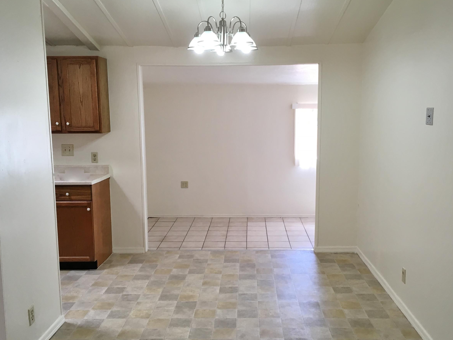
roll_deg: -0.9
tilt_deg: -7.6
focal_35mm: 37
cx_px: 241
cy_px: 178
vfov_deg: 38.7
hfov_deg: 50.1
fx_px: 484
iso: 25
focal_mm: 4.15
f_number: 2.2
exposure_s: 1/30
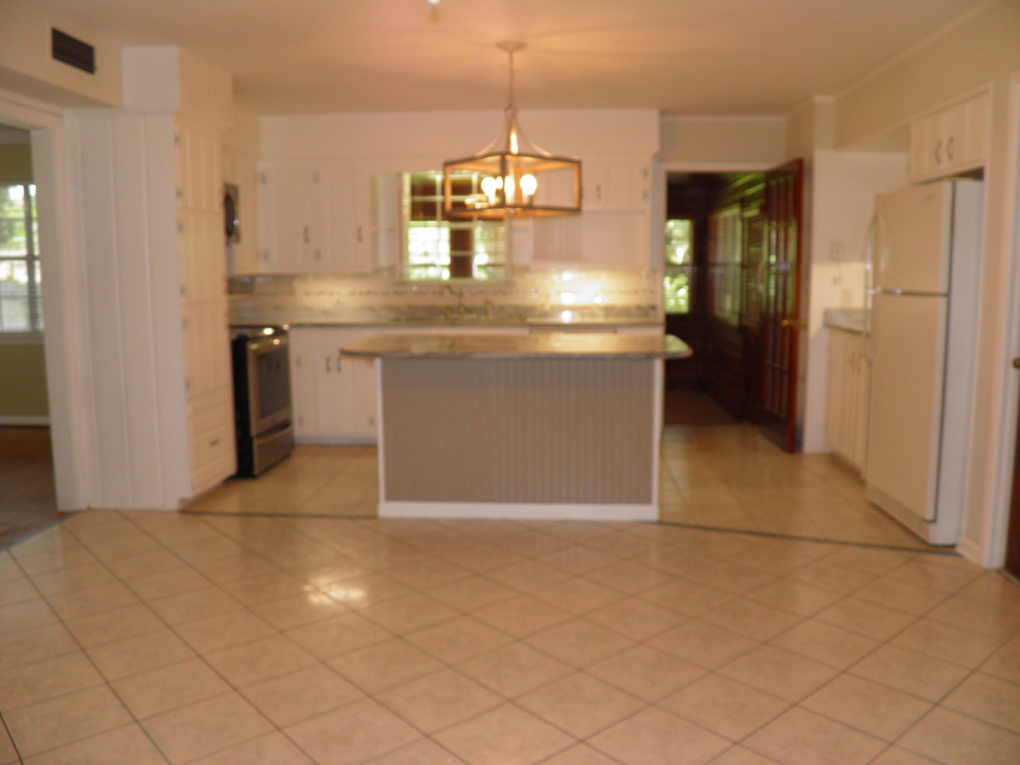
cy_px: 382
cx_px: 510
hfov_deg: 63.4
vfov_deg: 49.7
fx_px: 825
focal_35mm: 28
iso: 100
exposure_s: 1/30
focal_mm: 4.9
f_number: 2.8
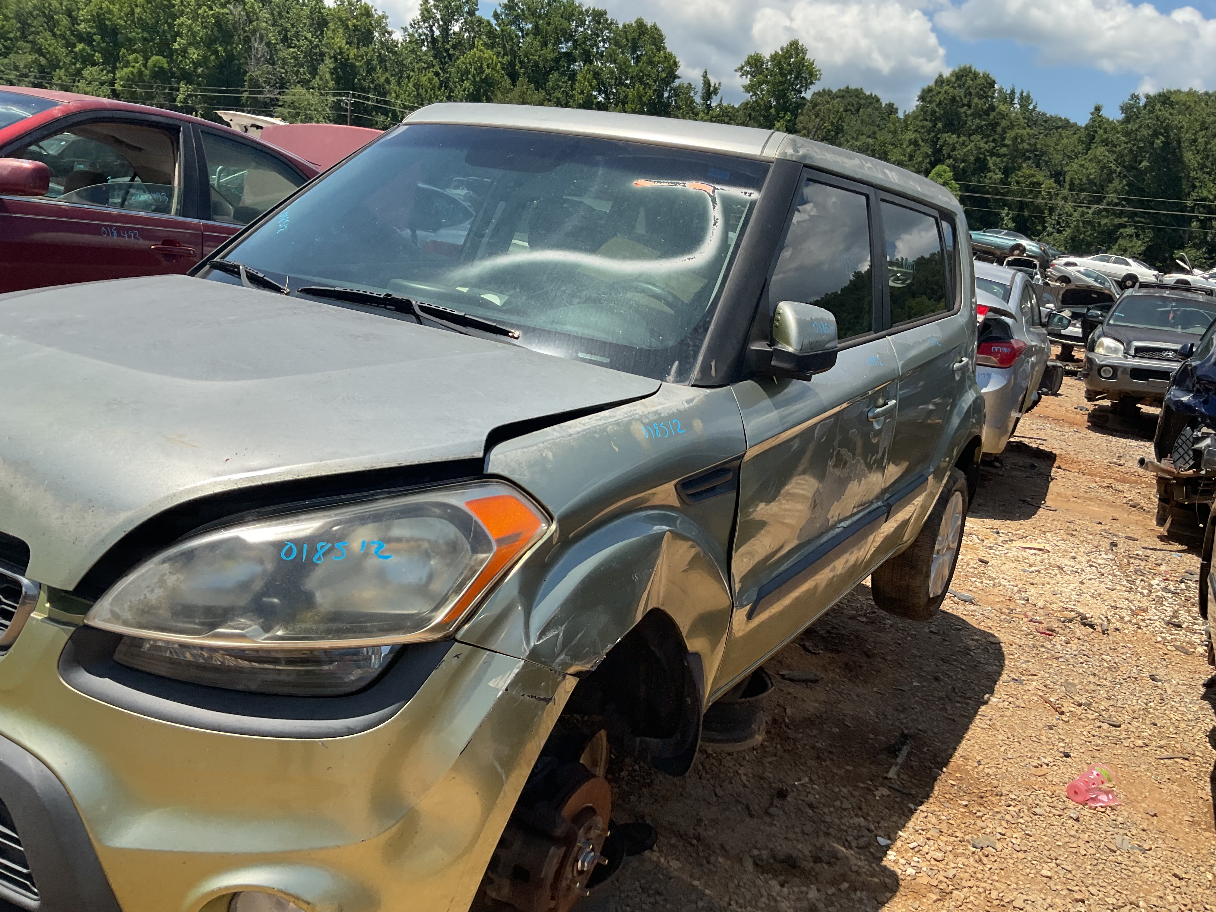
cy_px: 456
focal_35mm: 29
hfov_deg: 61.7
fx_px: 1019
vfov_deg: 48.2
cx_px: 608
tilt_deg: -10.2
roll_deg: +0.1
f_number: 1.8
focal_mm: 3
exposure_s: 1/1577
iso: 16
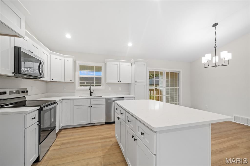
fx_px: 97
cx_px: 125
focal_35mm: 14
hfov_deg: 104.3
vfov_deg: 81.2
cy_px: 83
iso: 400
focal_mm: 14
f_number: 8
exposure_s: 1/2.5
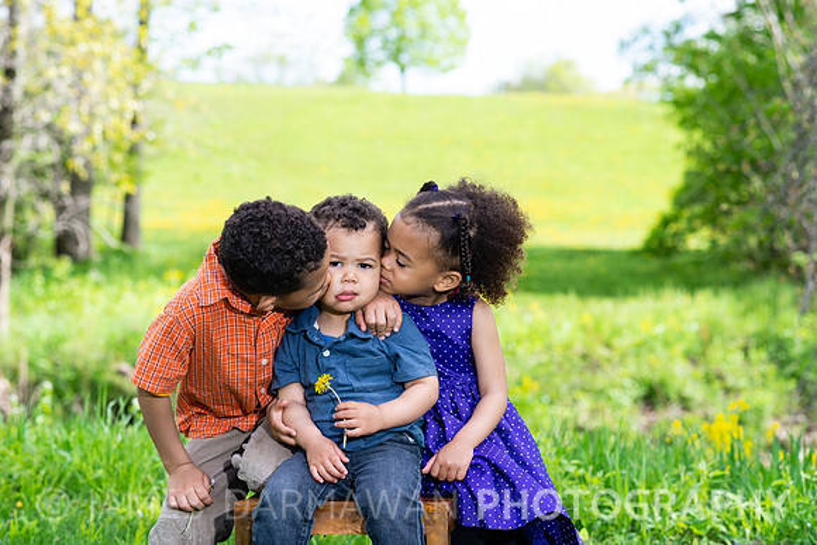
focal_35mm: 85
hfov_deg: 23.9
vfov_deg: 16.1
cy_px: 272
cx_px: 408
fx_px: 1929
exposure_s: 1/200
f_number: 5
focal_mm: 85
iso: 100
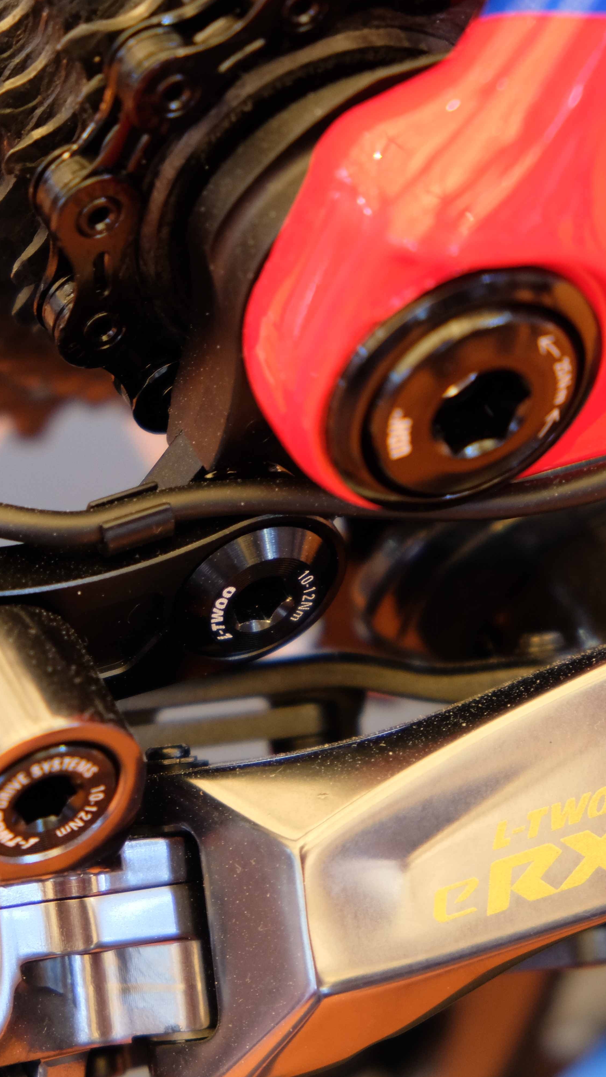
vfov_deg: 16.4
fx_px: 3742
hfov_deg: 9.3
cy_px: 539
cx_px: 243
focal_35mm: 131
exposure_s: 1/30
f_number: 4
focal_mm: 55
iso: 800
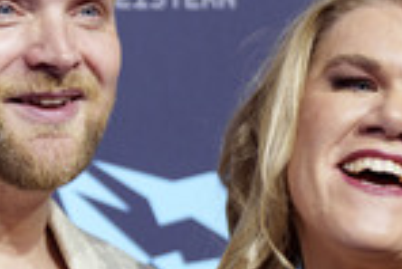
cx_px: 216
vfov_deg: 4.9
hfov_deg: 7.3
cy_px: 201
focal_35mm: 283
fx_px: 3163
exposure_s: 1/320
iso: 800
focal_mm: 93
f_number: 2.8
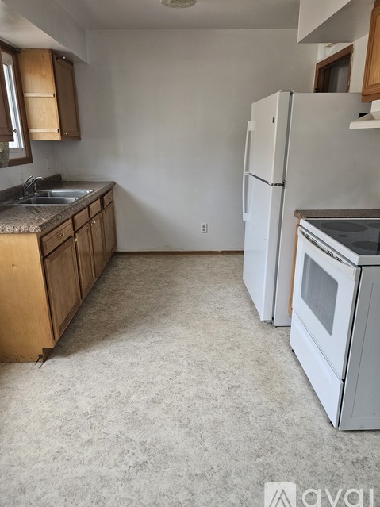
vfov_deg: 71.6
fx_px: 351
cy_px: 250
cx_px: 194
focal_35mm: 24
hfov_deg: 56.8
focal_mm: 5.4
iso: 200
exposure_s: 1/120
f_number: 1.8
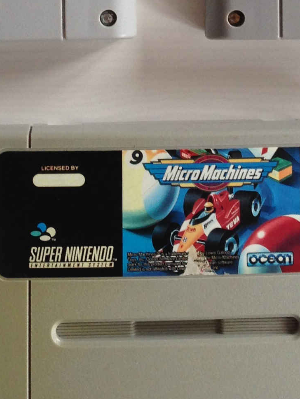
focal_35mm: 111
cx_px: 164
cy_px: -129
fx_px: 1282
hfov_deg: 13.3
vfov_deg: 16.7
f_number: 2.4
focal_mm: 4.12
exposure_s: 1/20
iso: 64
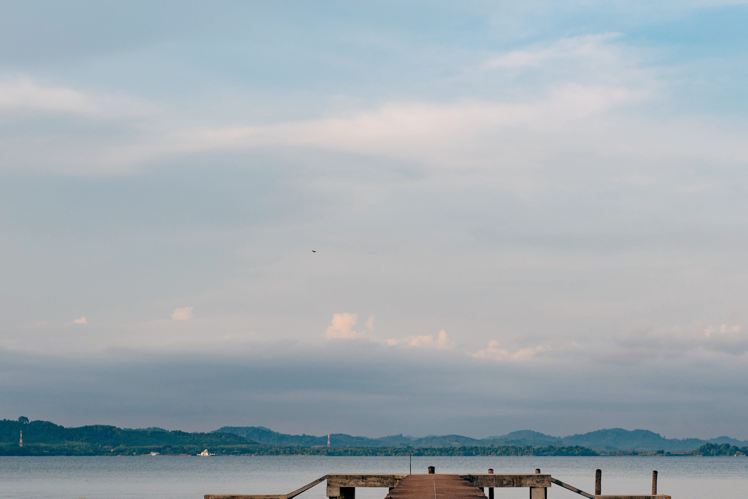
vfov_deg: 16.0
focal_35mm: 85
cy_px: 367
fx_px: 1767
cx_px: 421
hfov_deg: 23.9
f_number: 2.8
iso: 400
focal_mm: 50
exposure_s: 1/2500
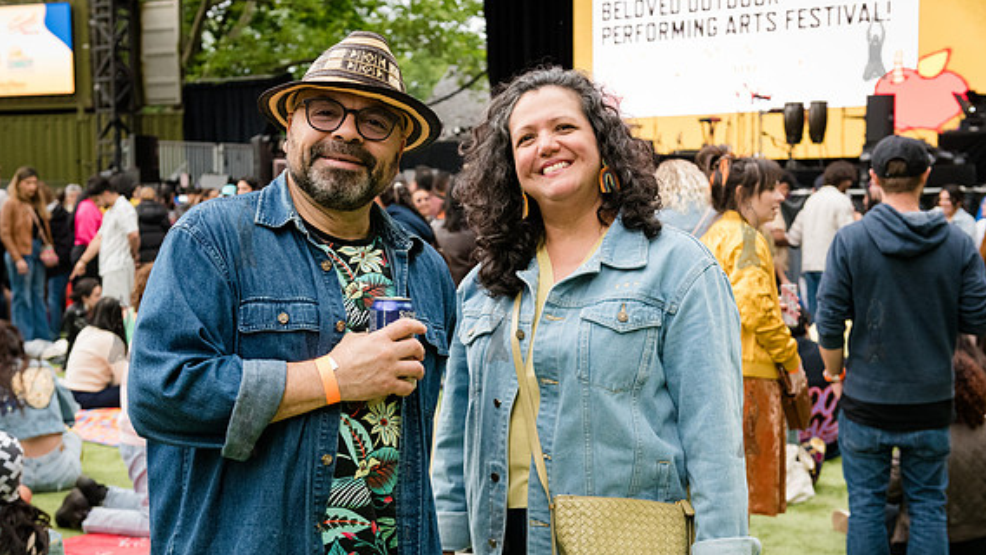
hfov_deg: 39.1
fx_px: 1386
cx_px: 434
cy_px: 329
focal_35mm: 53
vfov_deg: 22.6
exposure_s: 1/1000
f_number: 4.5
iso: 4000
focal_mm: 44
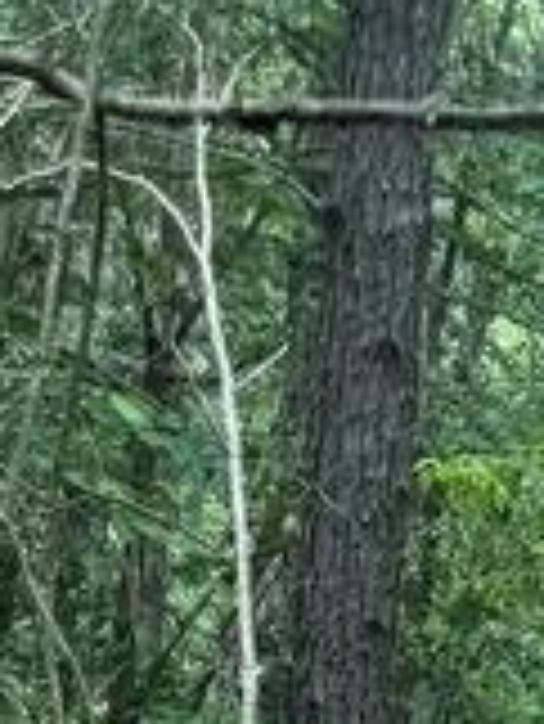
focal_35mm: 161
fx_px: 3369
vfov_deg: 9.0
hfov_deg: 9.2
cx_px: 288
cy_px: 2406
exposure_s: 1/255
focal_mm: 6.76
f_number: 1.78
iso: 64
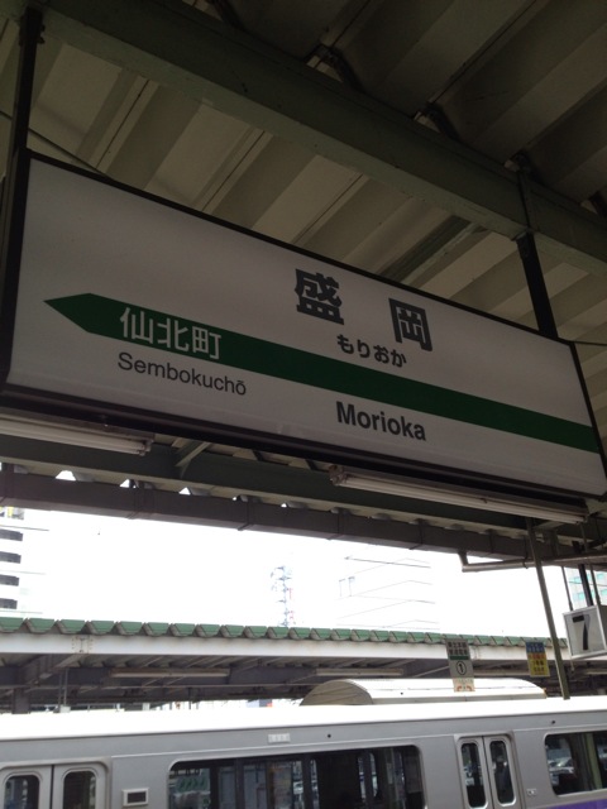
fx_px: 818
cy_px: 404
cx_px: 304
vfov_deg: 52.6
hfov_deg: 40.7
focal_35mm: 35
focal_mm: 4.28
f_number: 2.4
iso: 64
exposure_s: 1/192
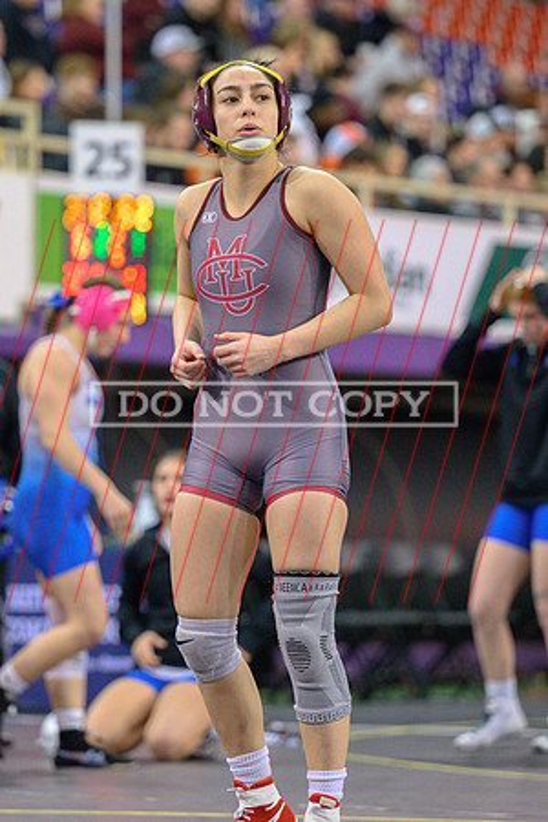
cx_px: 187
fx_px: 5137
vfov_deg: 9.1
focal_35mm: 225
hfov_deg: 6.1
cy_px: 411
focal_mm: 150
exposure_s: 1/640
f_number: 2.8
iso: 4500
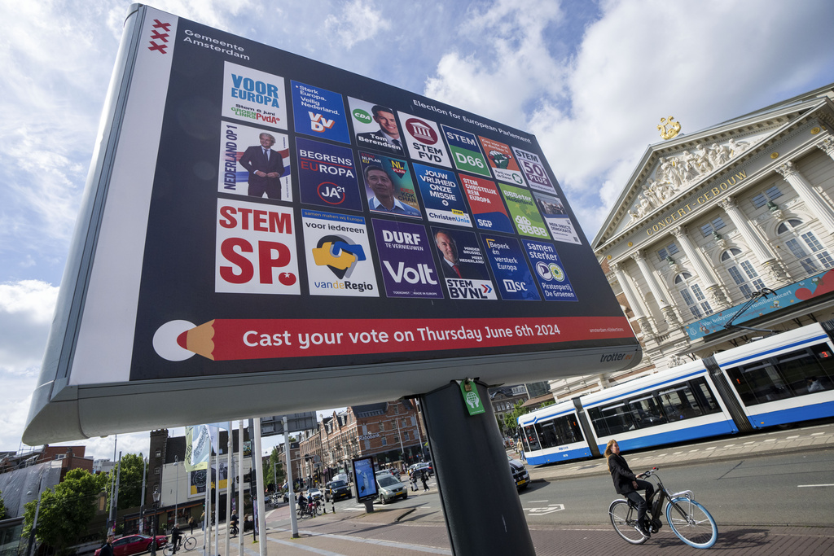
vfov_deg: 73.8
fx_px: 371
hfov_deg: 96.7
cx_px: 417
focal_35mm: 16
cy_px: 278
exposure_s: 1/2500
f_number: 8
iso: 1250
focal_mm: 16
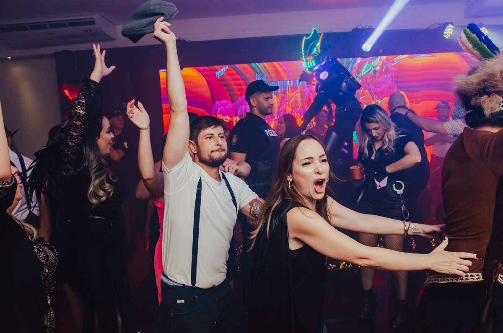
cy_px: 166
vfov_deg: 47.7
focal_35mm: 27
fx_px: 376
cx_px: 252
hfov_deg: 67.5
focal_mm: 18
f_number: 4
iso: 500
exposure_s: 1/200
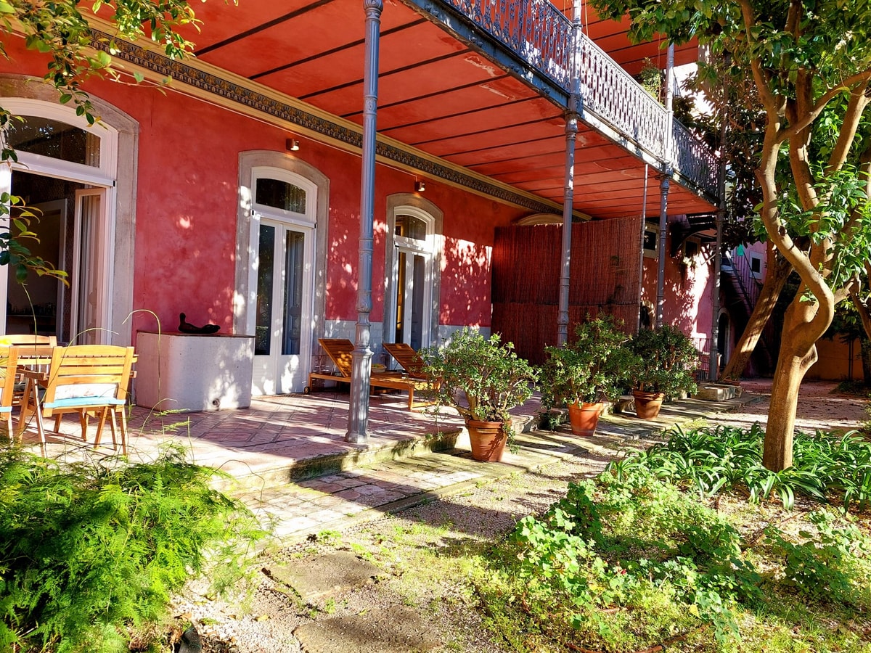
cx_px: 436
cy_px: 326
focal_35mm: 25
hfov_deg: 69.4
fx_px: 629
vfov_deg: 54.9
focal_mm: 5.23
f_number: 1.8
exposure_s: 1/229
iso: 40
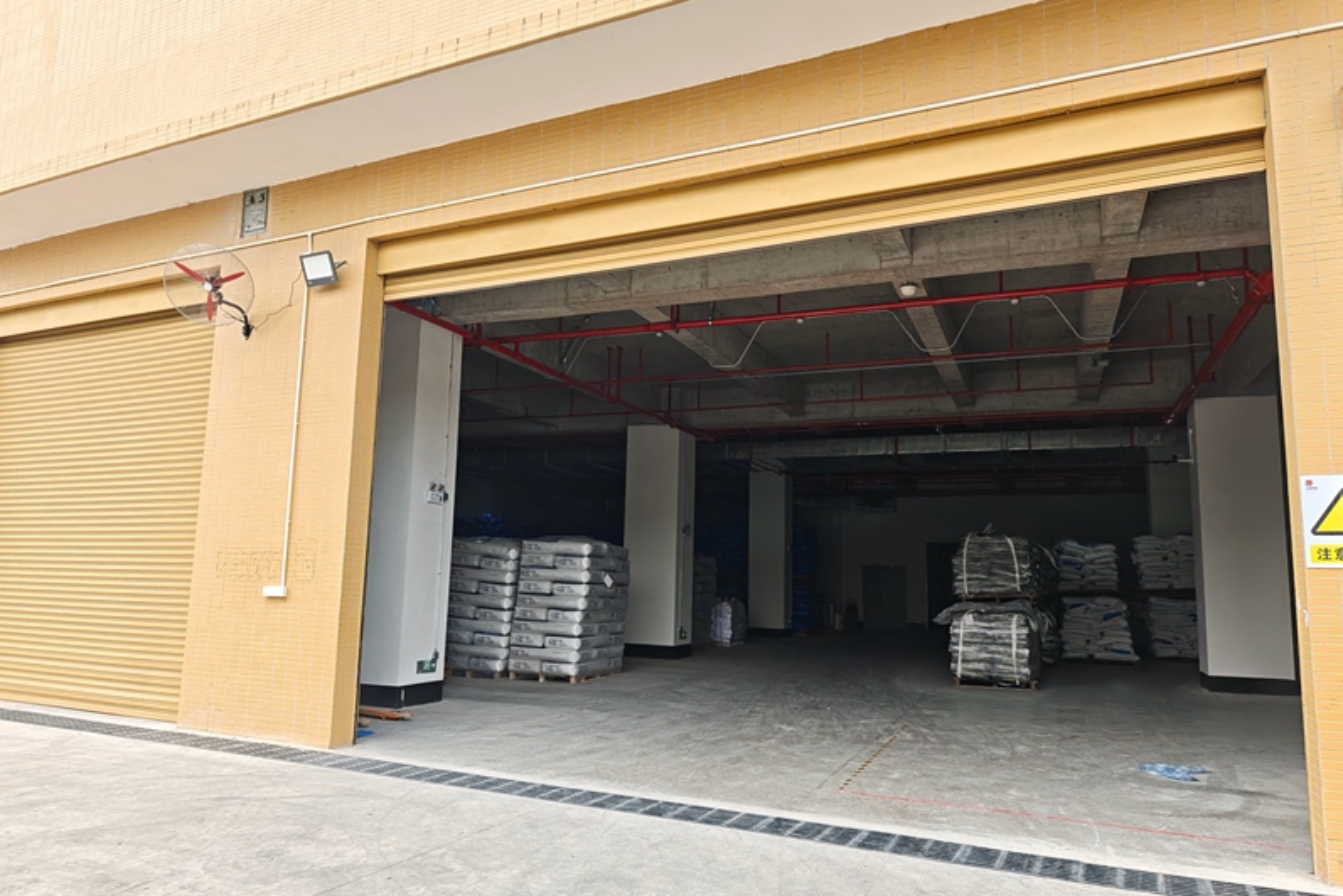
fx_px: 896
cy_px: 463
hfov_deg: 73.7
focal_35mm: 24
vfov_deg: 53.2
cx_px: 672
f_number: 1.62
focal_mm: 6.55
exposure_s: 1/1809
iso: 160
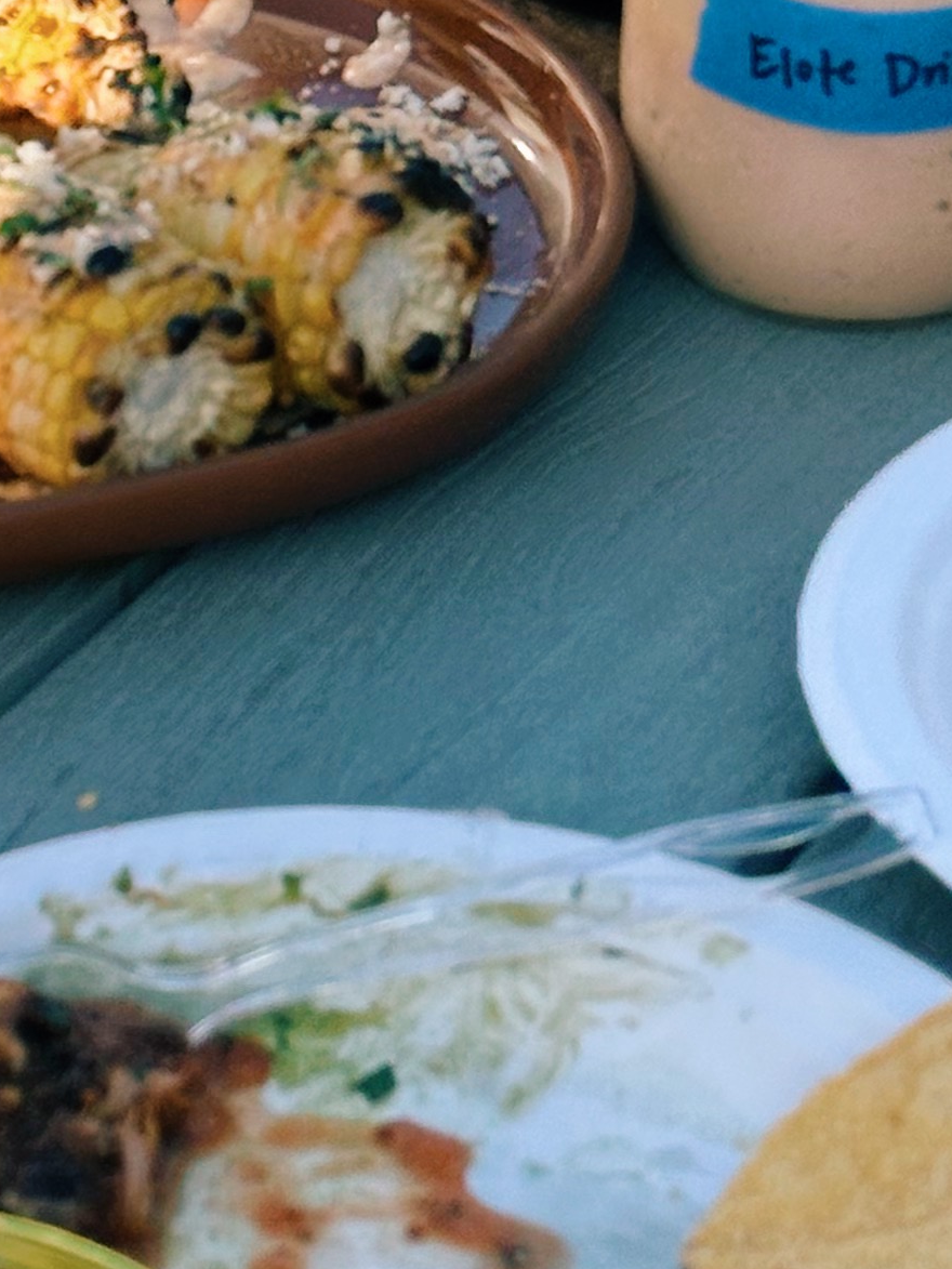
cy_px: -54
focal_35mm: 165
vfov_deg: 11.8
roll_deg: +0.9
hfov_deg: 8.9
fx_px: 6049
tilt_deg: -26.6
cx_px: -14
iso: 64
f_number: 1.78
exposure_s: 1/3597
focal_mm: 6.86
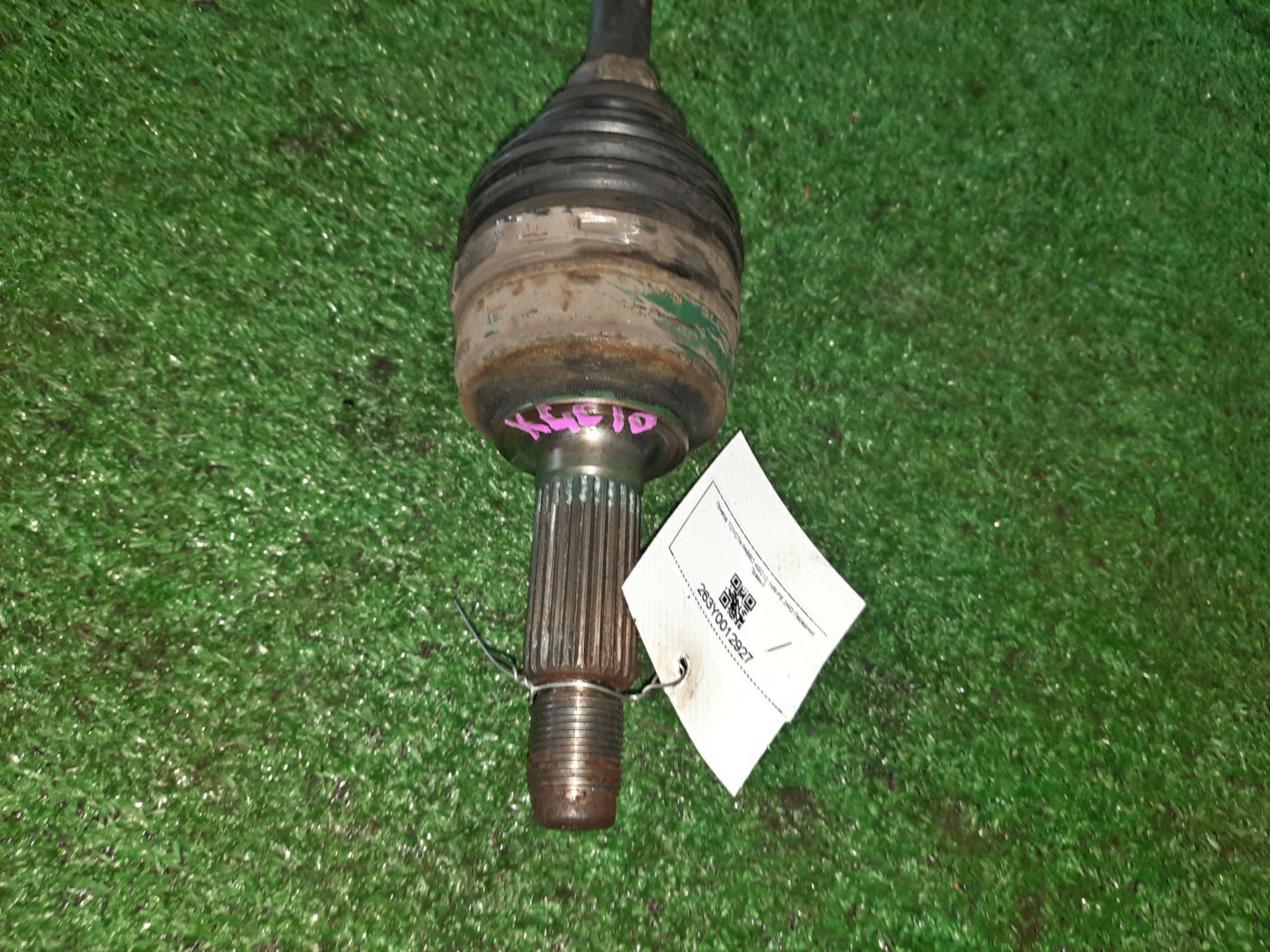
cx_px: 635
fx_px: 917
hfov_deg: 69.4
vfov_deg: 54.9
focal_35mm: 25
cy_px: 476
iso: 261
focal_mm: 4.6
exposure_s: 1/33
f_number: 2
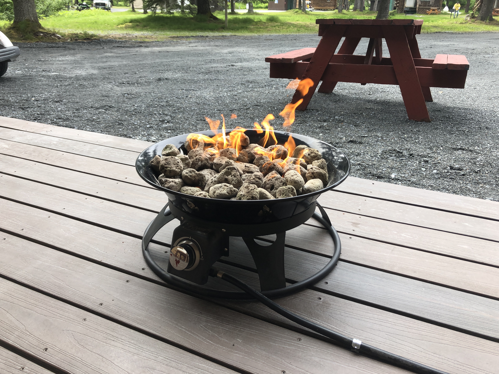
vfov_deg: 49.7
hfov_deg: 63.4
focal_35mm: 28
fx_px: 404
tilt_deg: -23.0
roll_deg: -0.1
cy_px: 187
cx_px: 250
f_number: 1.8
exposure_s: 1/296
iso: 20
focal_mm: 3.99
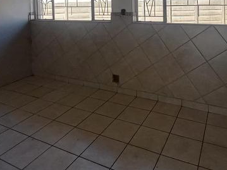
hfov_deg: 61.6
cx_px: 123
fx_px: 190
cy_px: 11
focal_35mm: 29
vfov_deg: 43.3
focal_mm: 1.42
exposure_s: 1/100
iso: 40
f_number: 2.2
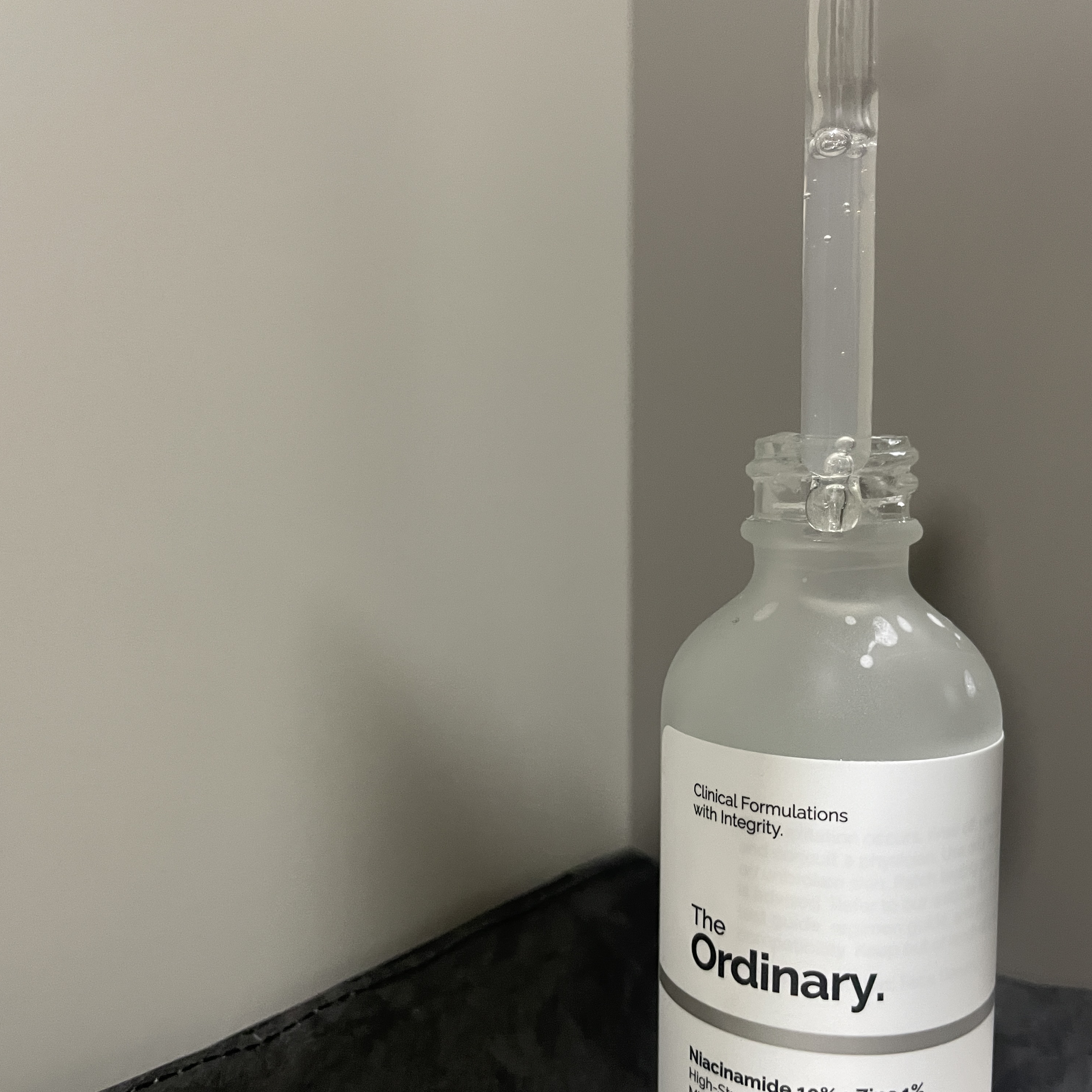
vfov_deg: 52.5
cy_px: 546
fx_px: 1106
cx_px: 610
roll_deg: +0.1
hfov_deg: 52.4
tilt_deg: -1.9
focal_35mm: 31
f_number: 1.6
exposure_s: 1/60
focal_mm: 4.2
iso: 320
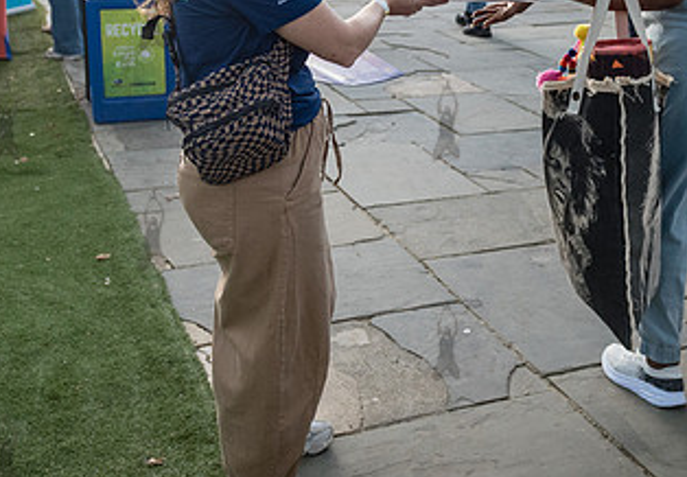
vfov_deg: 25.7
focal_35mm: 53
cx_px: 397
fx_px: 1024
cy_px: 86
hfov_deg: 37.0
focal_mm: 24
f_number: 3.2
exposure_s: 1/400
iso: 2000
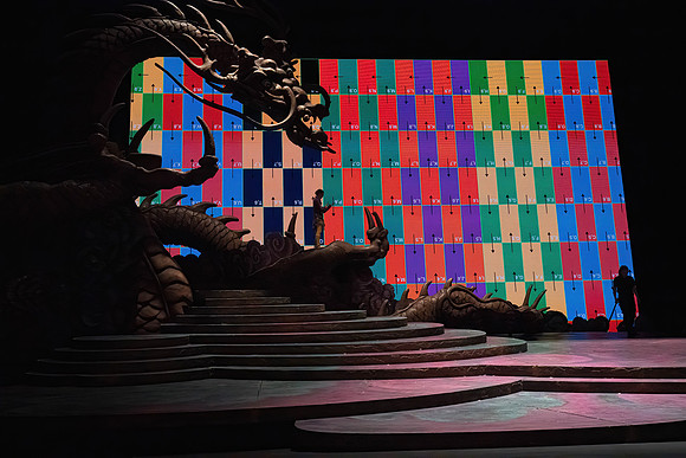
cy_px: 229
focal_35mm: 37
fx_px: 705
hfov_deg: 51.9
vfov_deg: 36.0
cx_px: 343
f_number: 9
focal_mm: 37
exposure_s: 1/400
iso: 25600
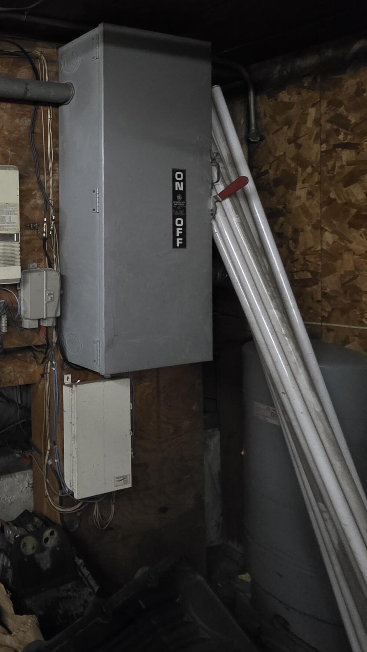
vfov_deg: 74.9
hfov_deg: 32.6
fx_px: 415
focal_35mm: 24
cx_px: -133
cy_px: 243
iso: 1000
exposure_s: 1/30
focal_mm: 2.2
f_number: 1.9
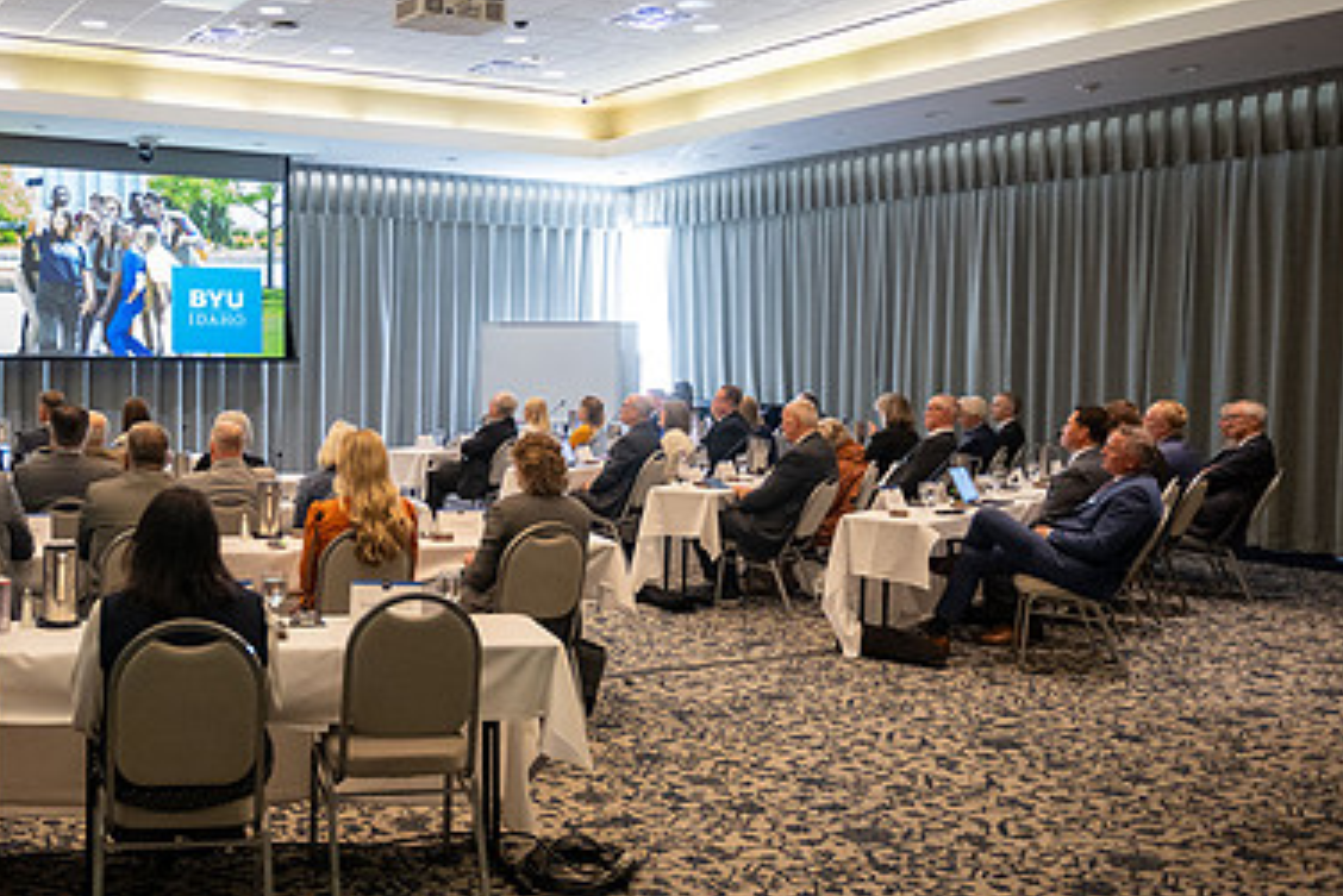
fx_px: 1381
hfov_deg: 50.1
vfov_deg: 36.0
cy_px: 441
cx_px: 361
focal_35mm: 37
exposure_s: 1/200
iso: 2000
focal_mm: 24
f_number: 2.8
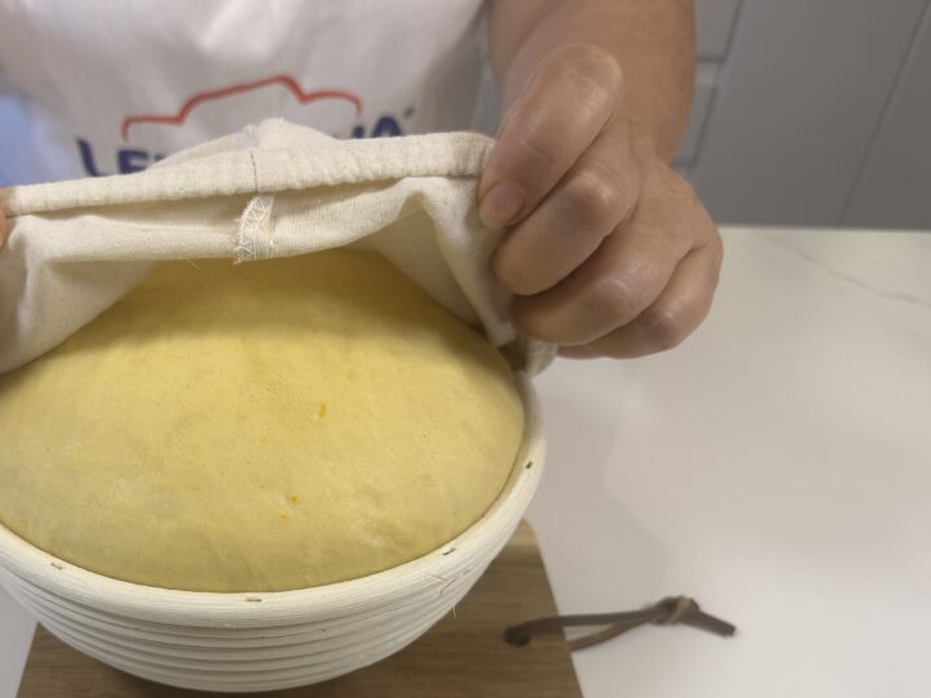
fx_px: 914
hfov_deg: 52.5
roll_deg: -0.3
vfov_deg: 41.2
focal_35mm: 34
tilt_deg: -38.2
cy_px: 475
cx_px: 279
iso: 64
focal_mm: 6.76
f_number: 1.78
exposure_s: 1/100
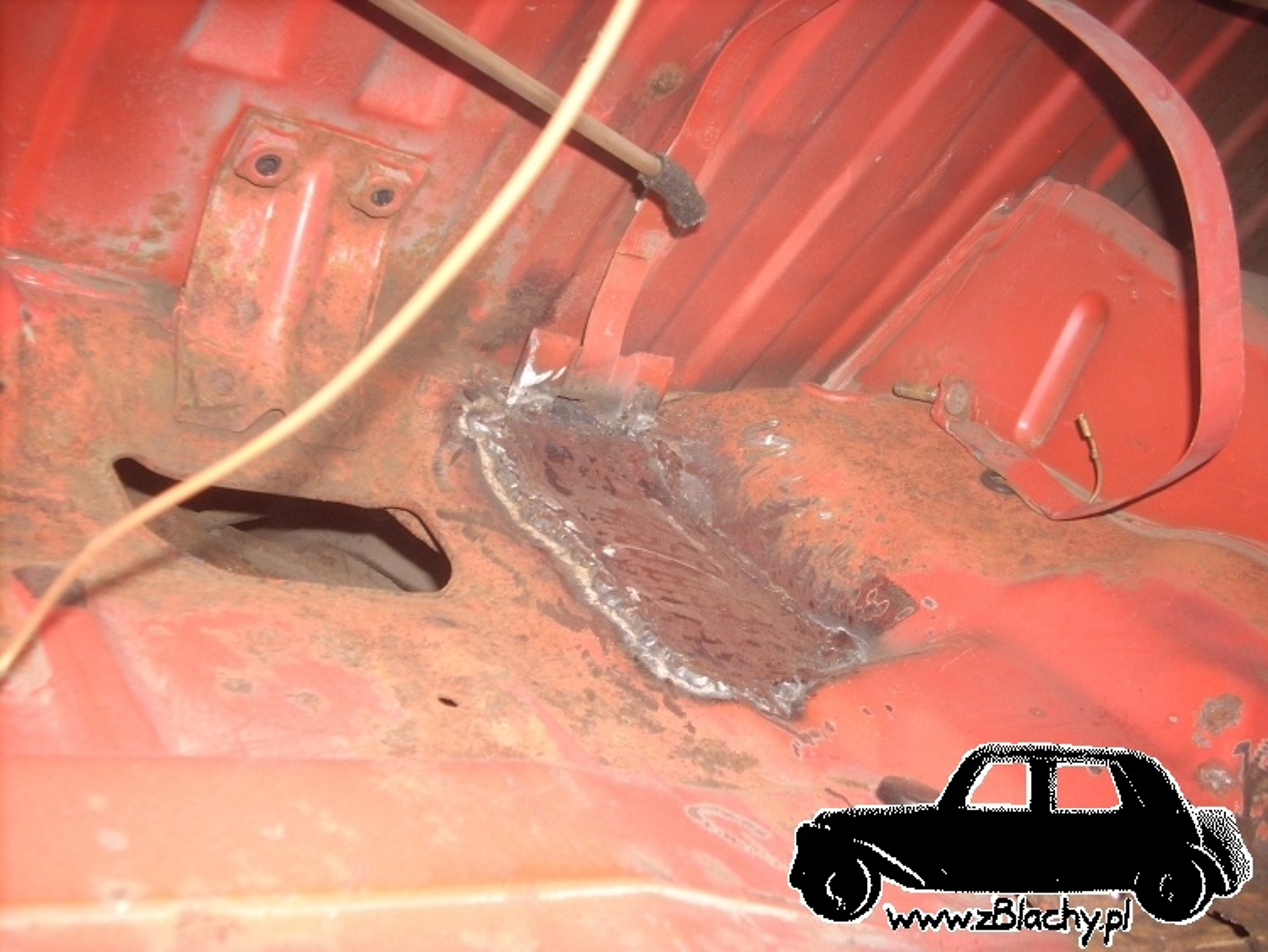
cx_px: 634
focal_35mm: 37
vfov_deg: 38.7
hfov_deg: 50.1
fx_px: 1356
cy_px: 476
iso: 64
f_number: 2.8
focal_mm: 6.2
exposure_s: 1/60
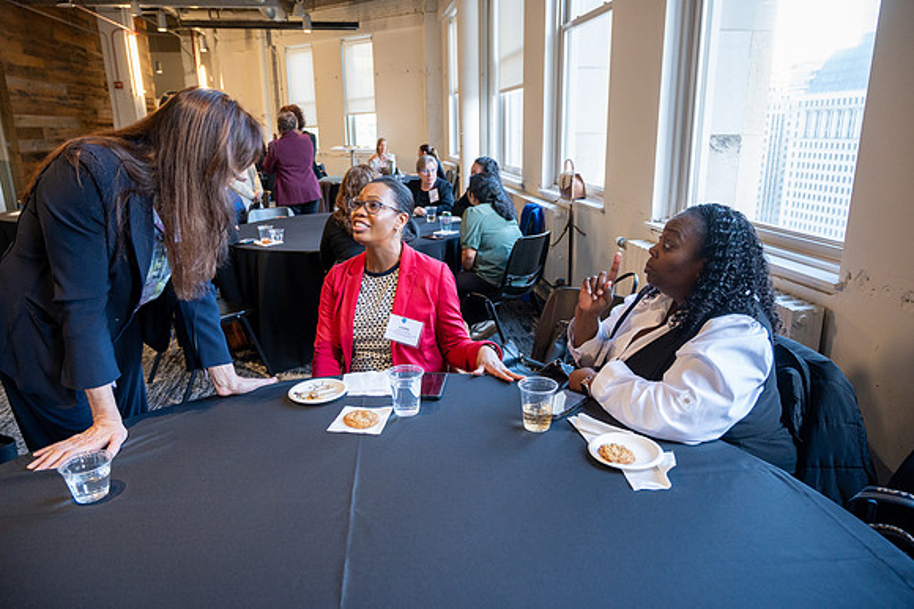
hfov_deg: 73.8
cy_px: 304
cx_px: 457
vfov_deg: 53.1
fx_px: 609
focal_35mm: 24
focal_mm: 24
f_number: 4
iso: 1600
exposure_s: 1/125
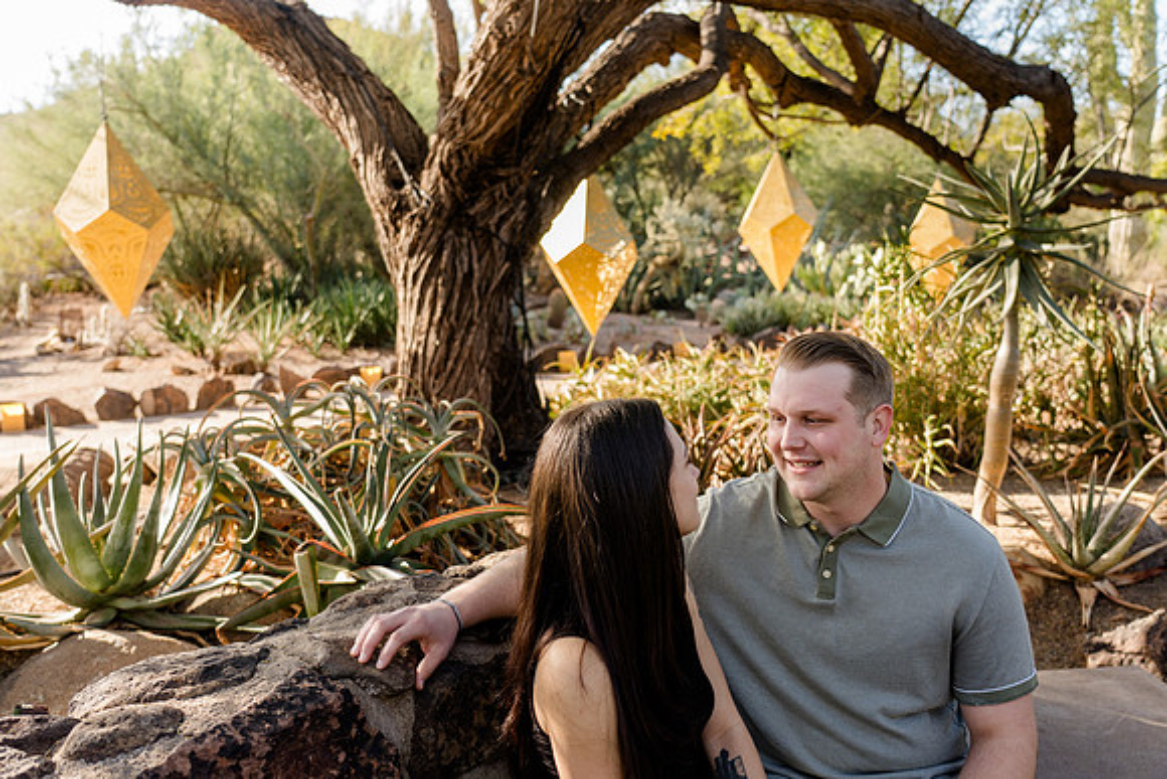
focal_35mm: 33
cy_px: 390
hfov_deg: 57.2
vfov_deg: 40.0
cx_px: 584
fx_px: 1070
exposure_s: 1/250
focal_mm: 33
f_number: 4
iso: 320
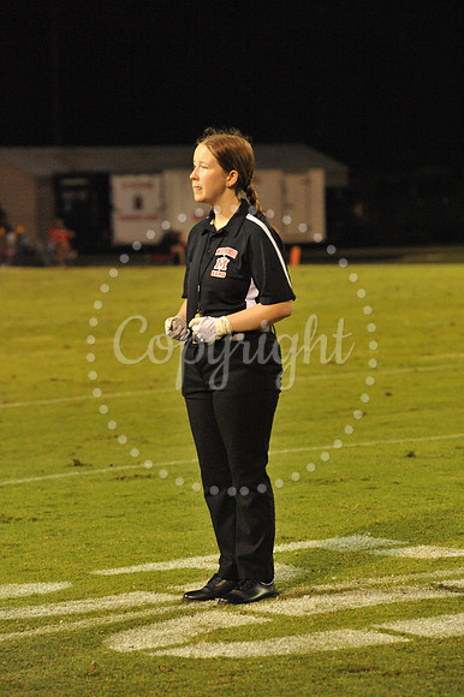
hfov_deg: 8.1
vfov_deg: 12.1
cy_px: 348
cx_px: 232
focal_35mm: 170
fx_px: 3290
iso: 6400
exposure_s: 1/200
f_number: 5.6
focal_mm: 170
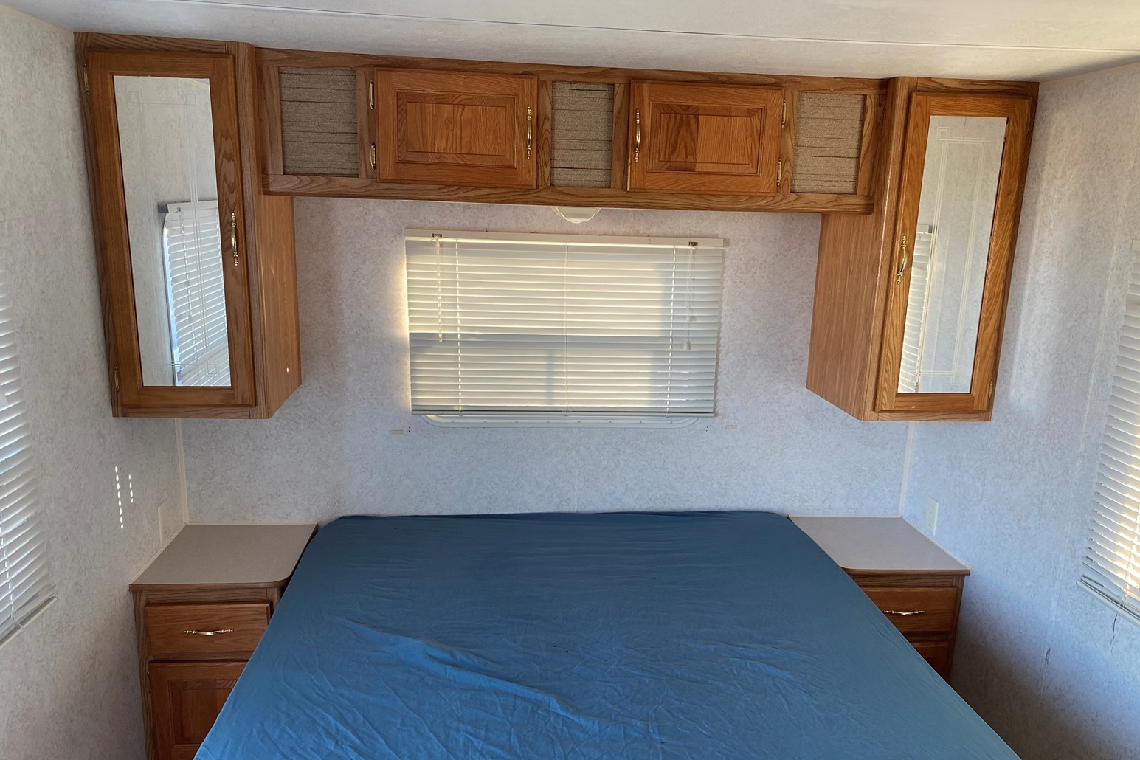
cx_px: 580
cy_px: 429
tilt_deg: -14.0
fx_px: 887
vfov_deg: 46.3
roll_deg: -1.1
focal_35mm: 28
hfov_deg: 65.5
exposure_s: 1/122
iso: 100
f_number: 1.8
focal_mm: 4.25
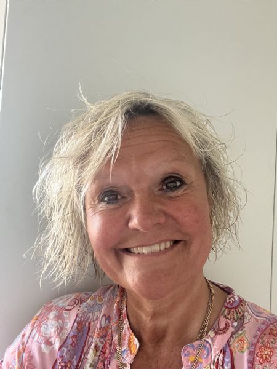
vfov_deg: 60.0
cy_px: 184
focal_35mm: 30
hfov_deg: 46.8
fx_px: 320
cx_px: 138
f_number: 2.2
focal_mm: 2.71
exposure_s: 1/60
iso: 250
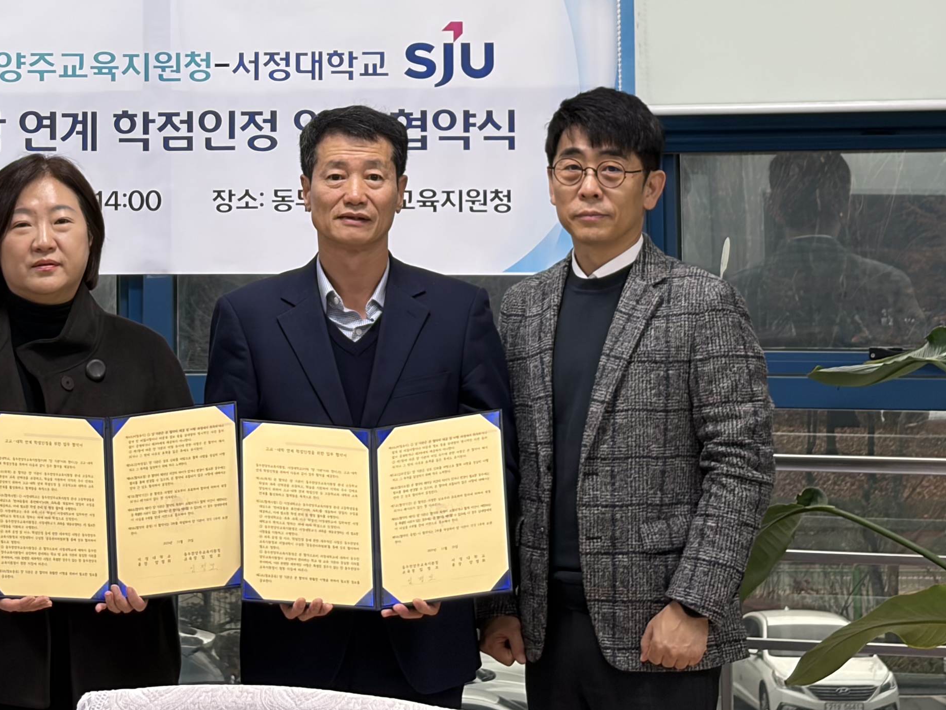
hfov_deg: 17.3
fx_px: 3089
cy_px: 36
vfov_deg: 13.0
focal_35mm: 113
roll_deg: +1.7
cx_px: 198
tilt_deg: +4.9
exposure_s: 1/60
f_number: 1.6
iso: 40
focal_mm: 5.96
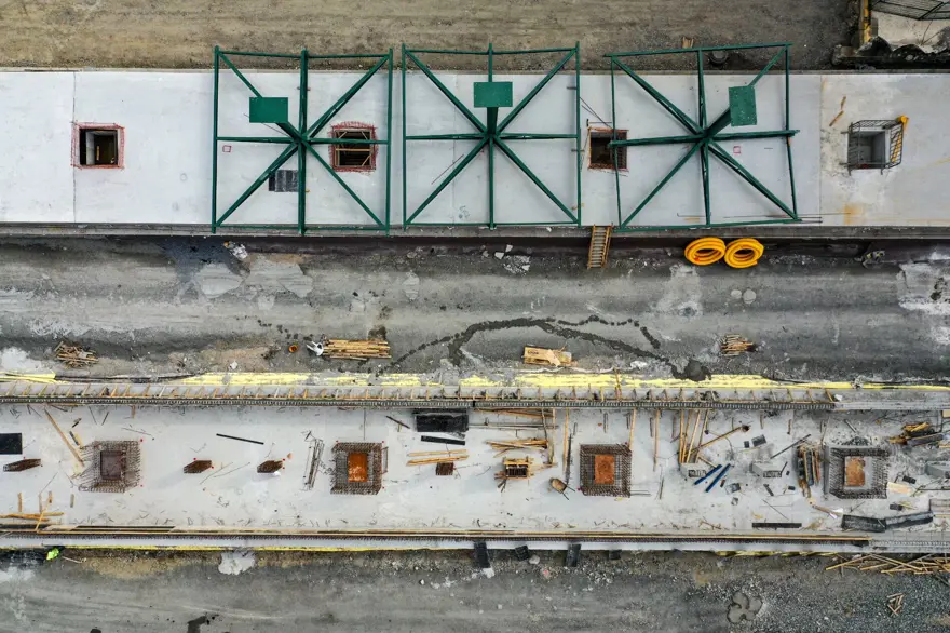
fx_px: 739
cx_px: 475
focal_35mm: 28
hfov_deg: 65.5
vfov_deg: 46.4
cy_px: 316
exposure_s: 1/2000
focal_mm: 10.26
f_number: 3.2
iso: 200
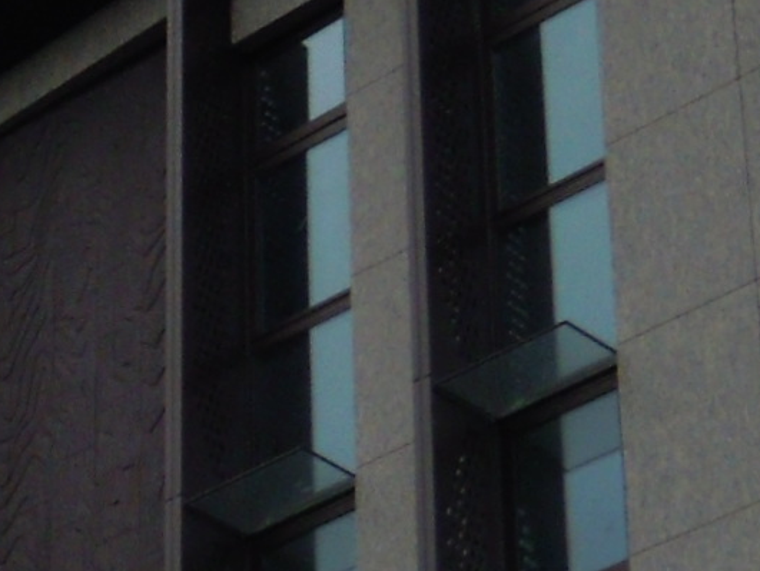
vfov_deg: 8.5
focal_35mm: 172
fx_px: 3779
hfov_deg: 10.9
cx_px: -524
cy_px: 846
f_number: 2.7
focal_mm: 5
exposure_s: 1/800
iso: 100
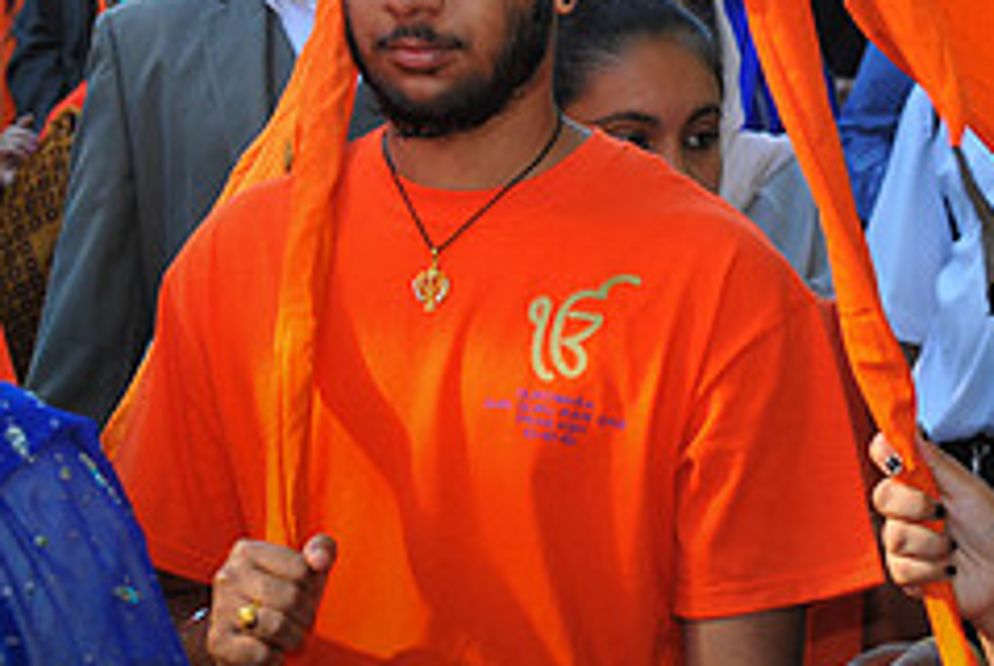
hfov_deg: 8.1
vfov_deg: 5.4
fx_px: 7022
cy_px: 44
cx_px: 861
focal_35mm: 254
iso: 400
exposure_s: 1/160
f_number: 6.3
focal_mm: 70
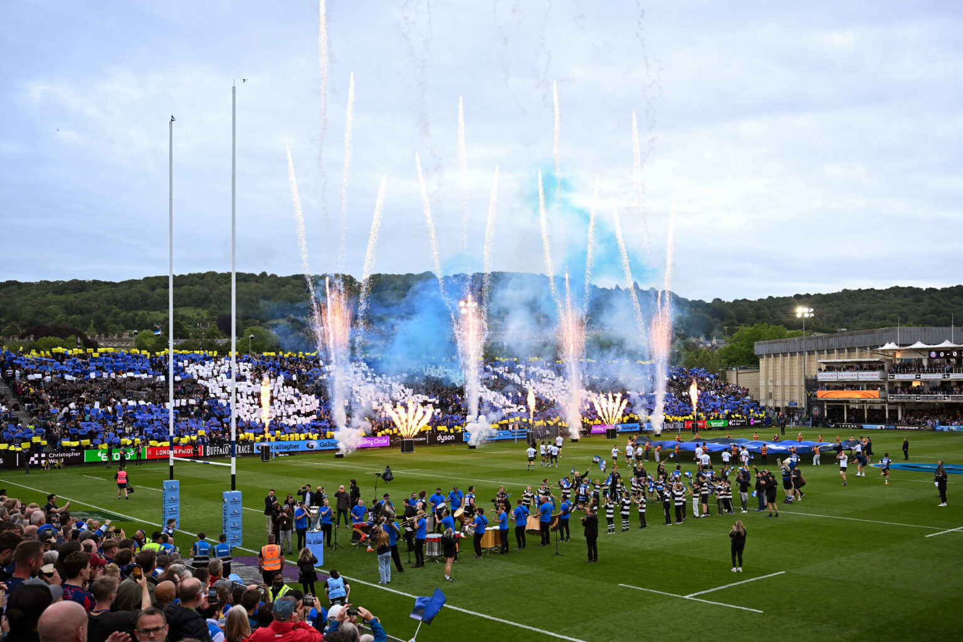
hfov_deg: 58.7
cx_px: 482
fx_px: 856
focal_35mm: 32
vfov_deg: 41.1
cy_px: 321
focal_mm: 32
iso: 800
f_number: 3.5
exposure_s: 1/1000
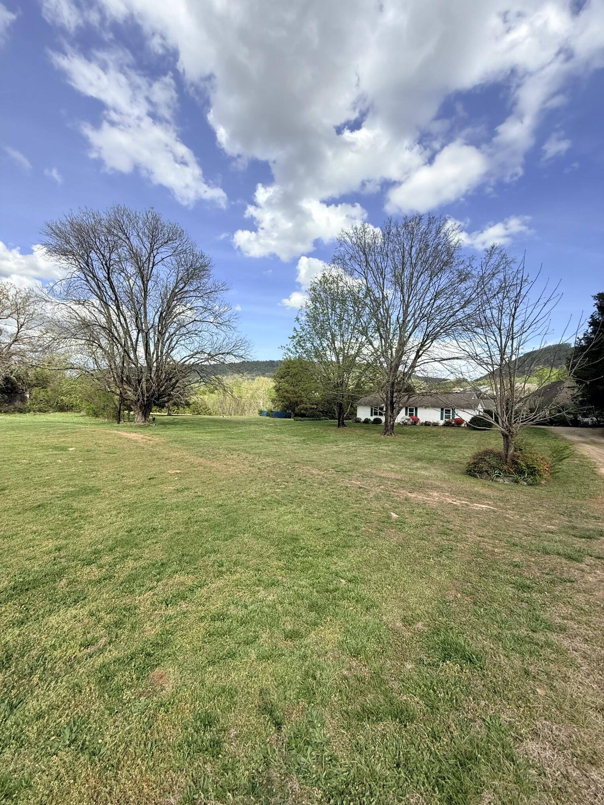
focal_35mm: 14
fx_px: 326
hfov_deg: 85.7
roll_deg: -2.0
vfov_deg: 102.1
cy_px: 402
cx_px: 302
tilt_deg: +0.8
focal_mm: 2.22
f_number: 2.2
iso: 50
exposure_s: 1/1656
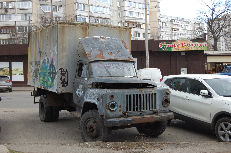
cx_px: 116
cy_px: 76
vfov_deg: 28.0
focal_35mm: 48
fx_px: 308
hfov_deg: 41.2
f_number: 6.3
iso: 200
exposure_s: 1/160
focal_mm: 32
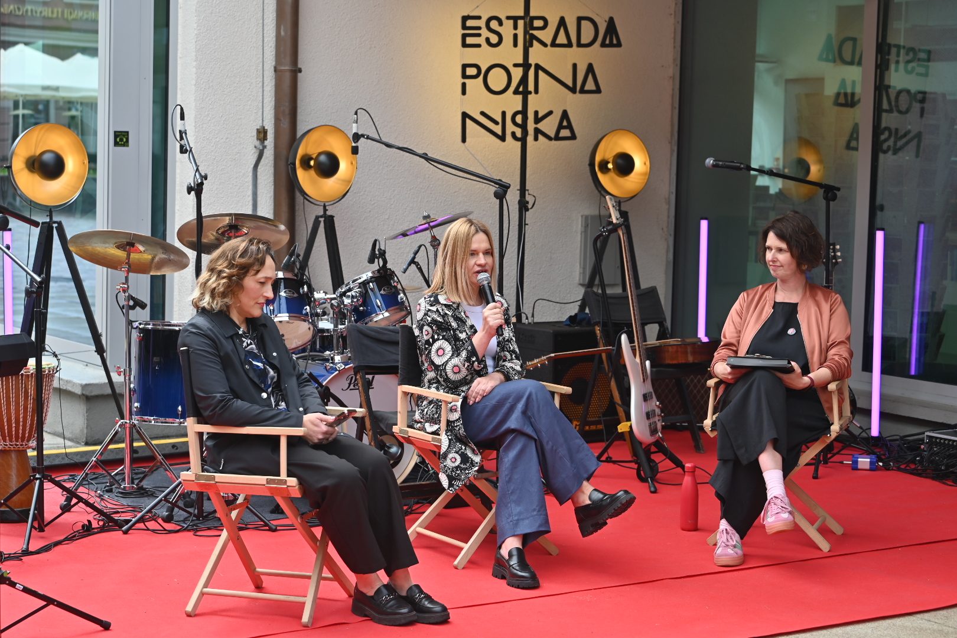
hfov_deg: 28.8
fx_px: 1861
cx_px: 478
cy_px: 319
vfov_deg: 19.5
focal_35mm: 70
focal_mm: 70
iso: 100
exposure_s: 1/250
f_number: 5
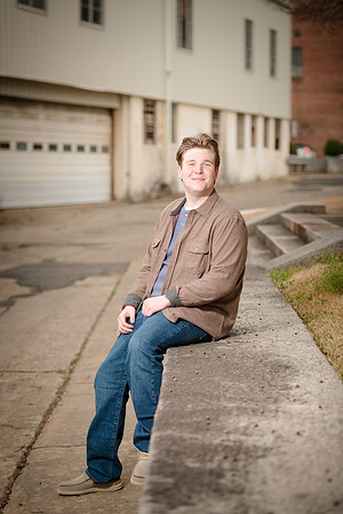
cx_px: 172
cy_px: 257
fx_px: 1286
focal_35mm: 90
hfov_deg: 15.2
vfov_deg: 22.6
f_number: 3.2
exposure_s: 1/250
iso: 64
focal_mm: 90
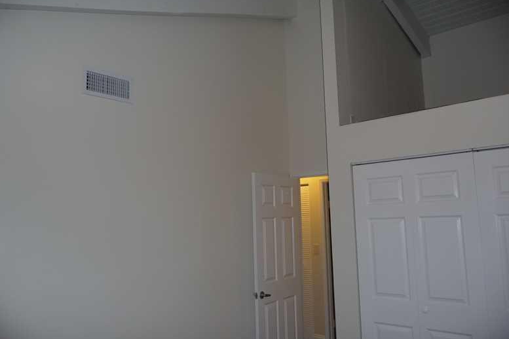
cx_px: 252
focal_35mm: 30
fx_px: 424
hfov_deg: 61.9
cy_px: 167
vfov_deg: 43.6
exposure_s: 1/30
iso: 125
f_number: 3.3
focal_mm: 4.7
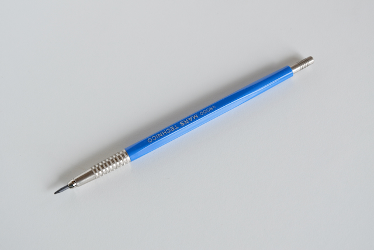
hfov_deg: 33.4
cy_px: 125
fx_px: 624
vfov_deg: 22.7
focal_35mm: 60
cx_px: 187
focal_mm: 40.2
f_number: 8
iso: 200
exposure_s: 1/34
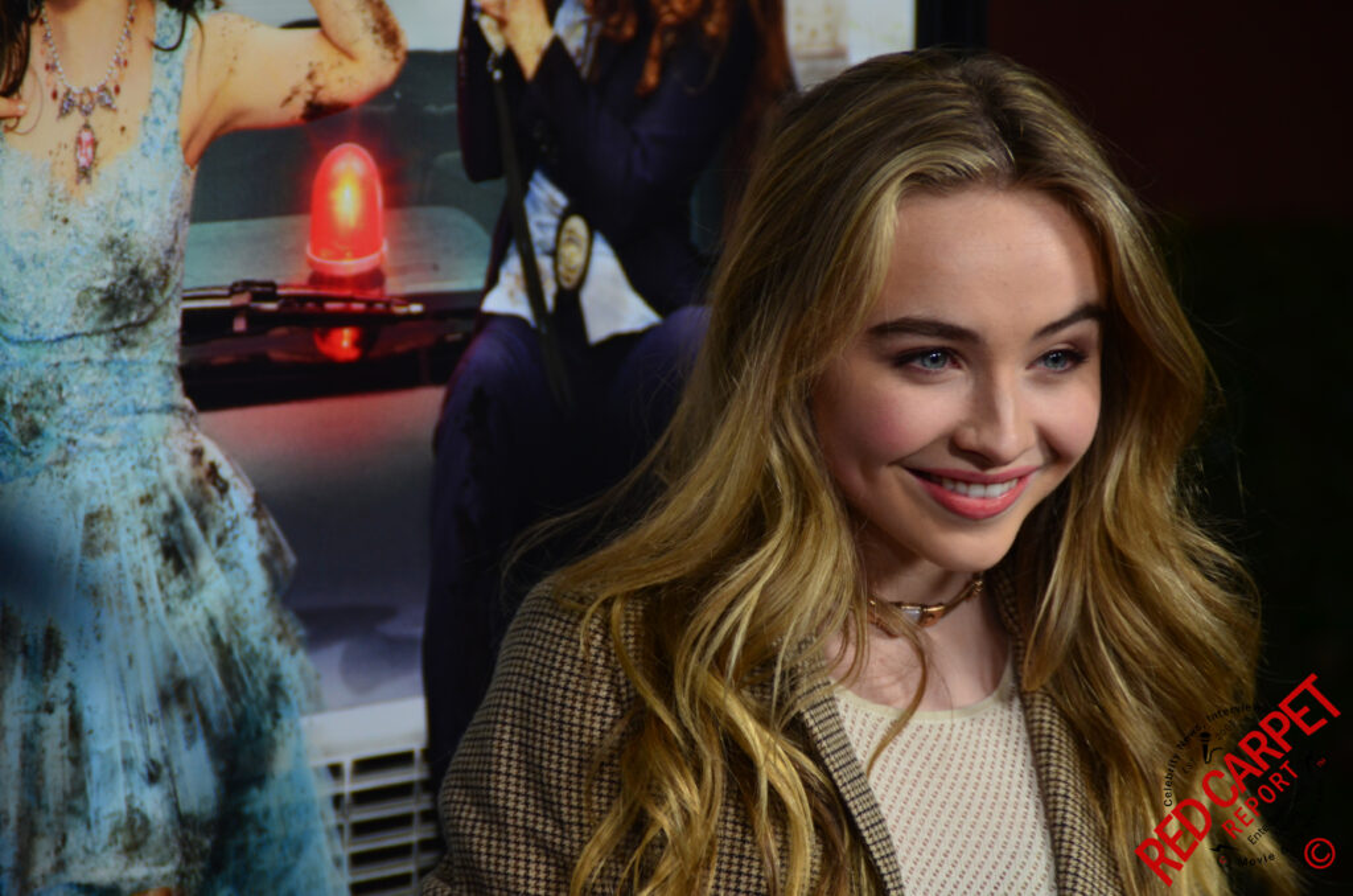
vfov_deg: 4.6
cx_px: 676
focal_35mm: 300
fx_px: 11250
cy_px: 448
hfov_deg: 6.9
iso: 640
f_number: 6.3
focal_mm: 200
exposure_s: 1/50
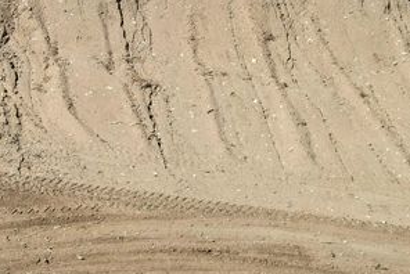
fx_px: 866
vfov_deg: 17.1
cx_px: 87
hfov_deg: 26.2
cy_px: -62
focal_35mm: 76
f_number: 2.8
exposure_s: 1/2000
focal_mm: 8.38
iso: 100
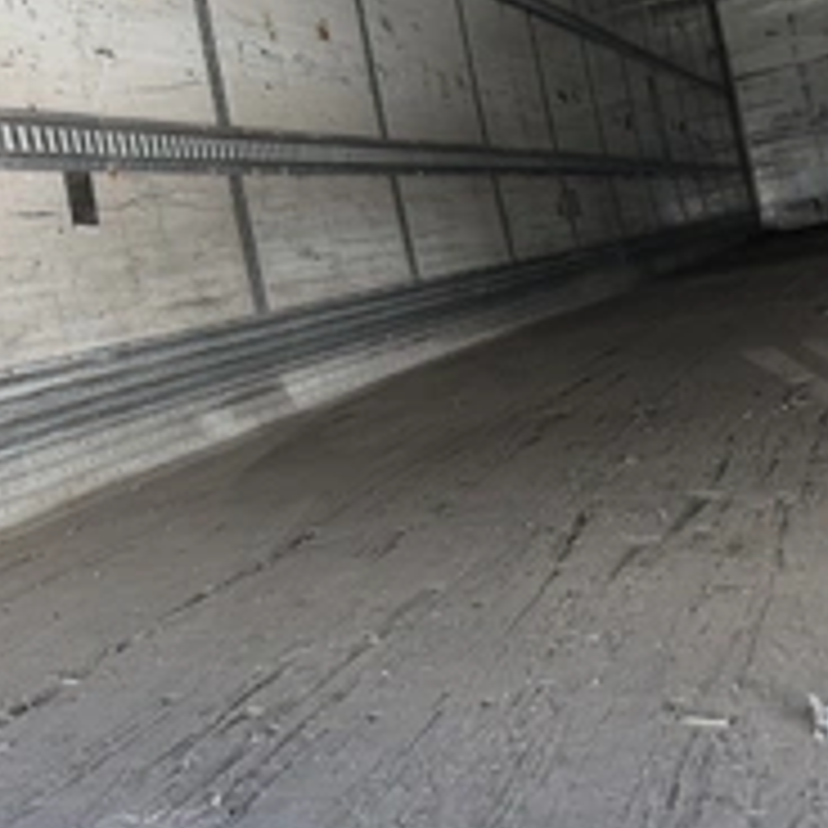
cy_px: 230
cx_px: 99
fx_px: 1245
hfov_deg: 34.9
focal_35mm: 46
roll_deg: +11.6
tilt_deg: +3.3
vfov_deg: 36.1
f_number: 1.78
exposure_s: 1/96
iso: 200
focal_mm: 6.76
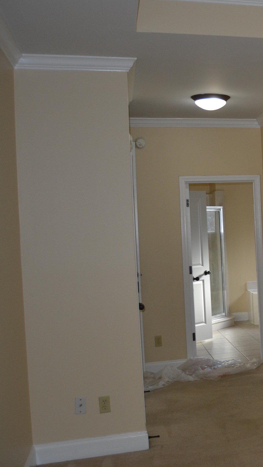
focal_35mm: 50
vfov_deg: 41.3
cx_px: 381
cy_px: 220
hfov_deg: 20.8
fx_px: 620
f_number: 4
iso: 360
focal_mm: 18
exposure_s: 1/125
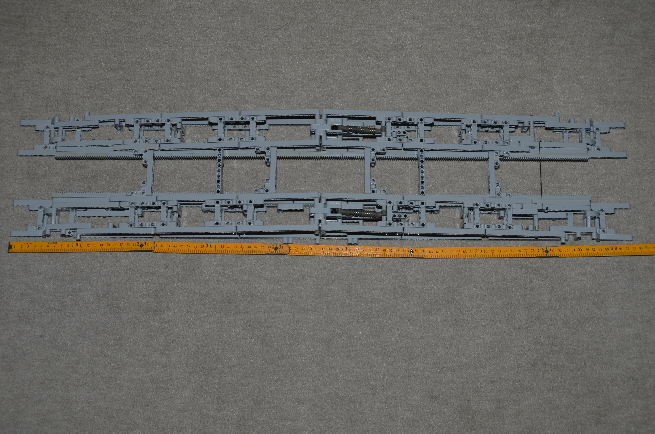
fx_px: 872
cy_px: 217
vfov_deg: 28.0
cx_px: 328
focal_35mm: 48
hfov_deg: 41.2
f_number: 8
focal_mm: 32
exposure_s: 1/60
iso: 100
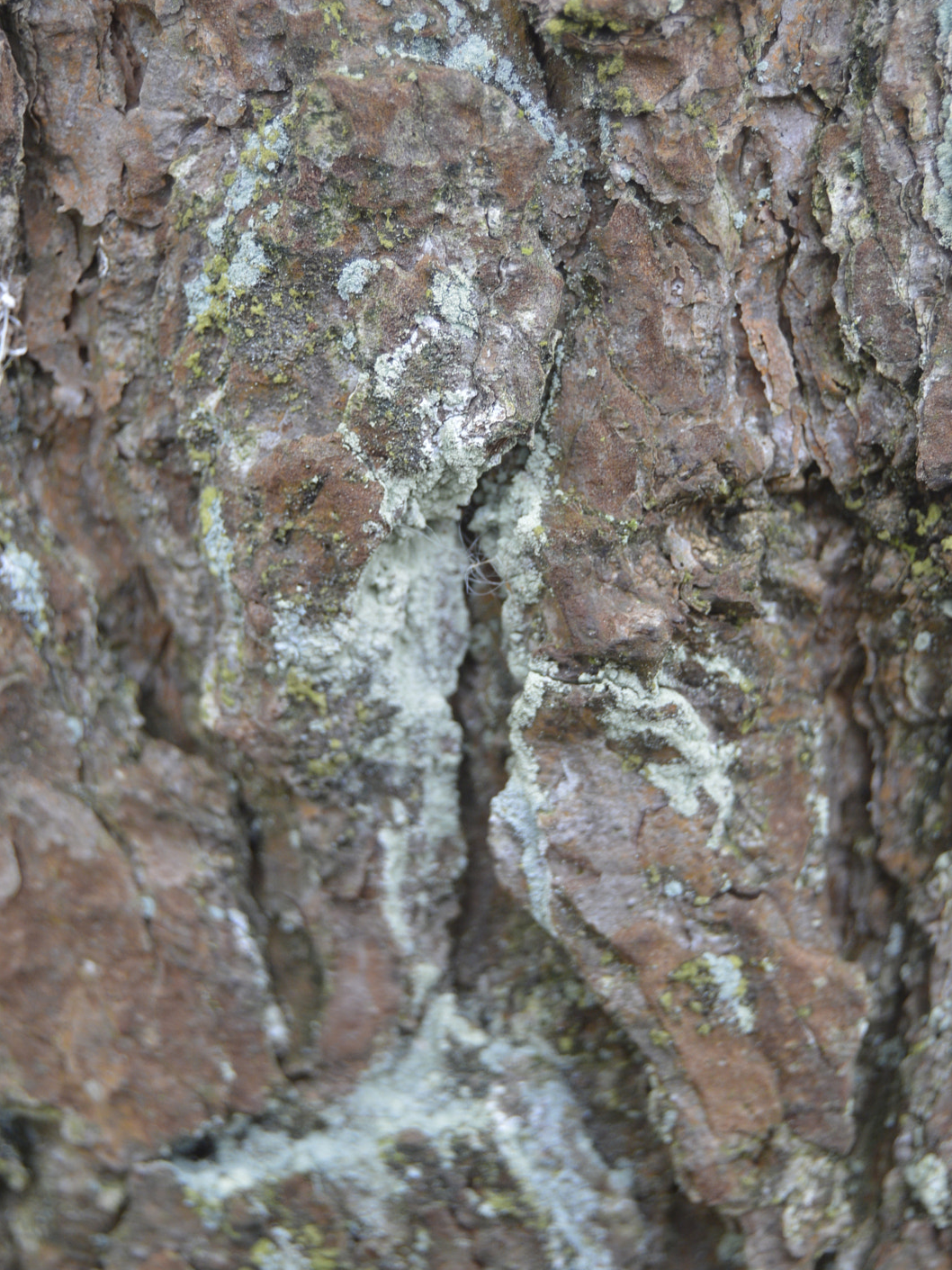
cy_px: 708
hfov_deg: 20.0
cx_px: 478
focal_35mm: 74
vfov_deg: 26.5
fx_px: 2697
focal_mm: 45
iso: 400
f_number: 5.3
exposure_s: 1/100
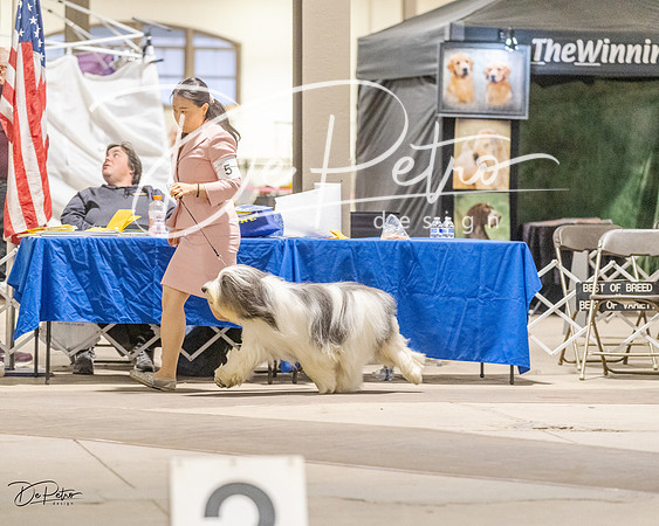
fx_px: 2745
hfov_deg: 13.7
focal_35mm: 141
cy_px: 263
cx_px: 286
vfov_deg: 11.0
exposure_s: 1/400
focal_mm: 125
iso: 6400
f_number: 3.2
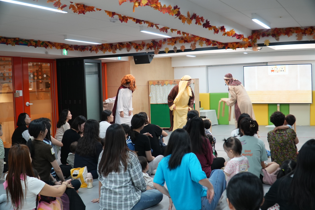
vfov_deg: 35.9
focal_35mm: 37
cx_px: 158
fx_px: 324
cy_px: 105
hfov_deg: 51.9
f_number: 4
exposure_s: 1/60
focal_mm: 25
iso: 800
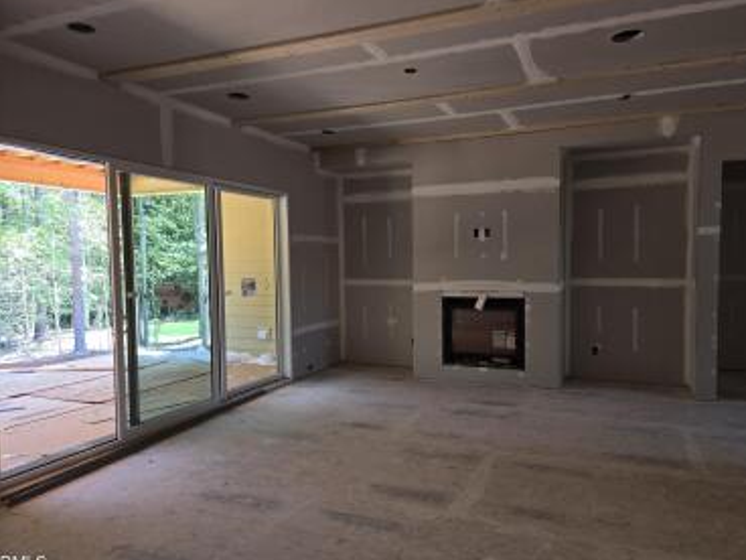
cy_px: 286
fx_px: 539
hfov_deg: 69.3
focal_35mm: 25
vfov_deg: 54.9
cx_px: 403
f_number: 1.8
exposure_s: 1/60
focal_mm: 5.4
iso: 32
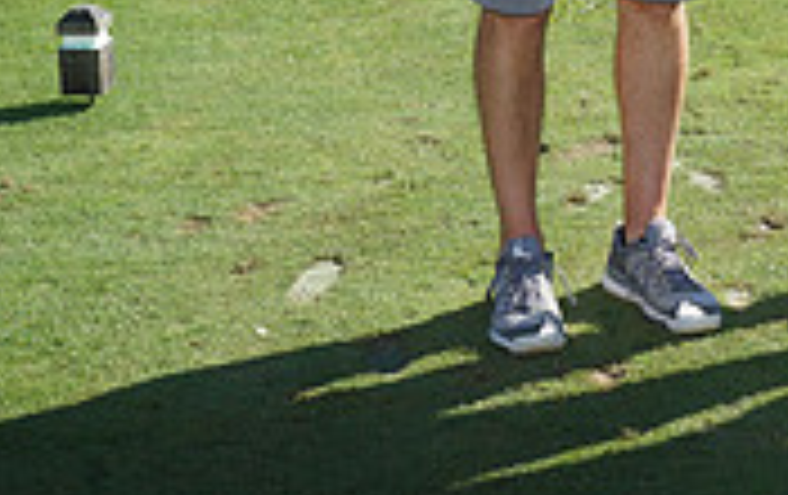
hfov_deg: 17.1
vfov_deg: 10.7
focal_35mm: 118
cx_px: 869
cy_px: -295
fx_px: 2538
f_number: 9
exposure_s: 1/160
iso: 100
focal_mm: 35
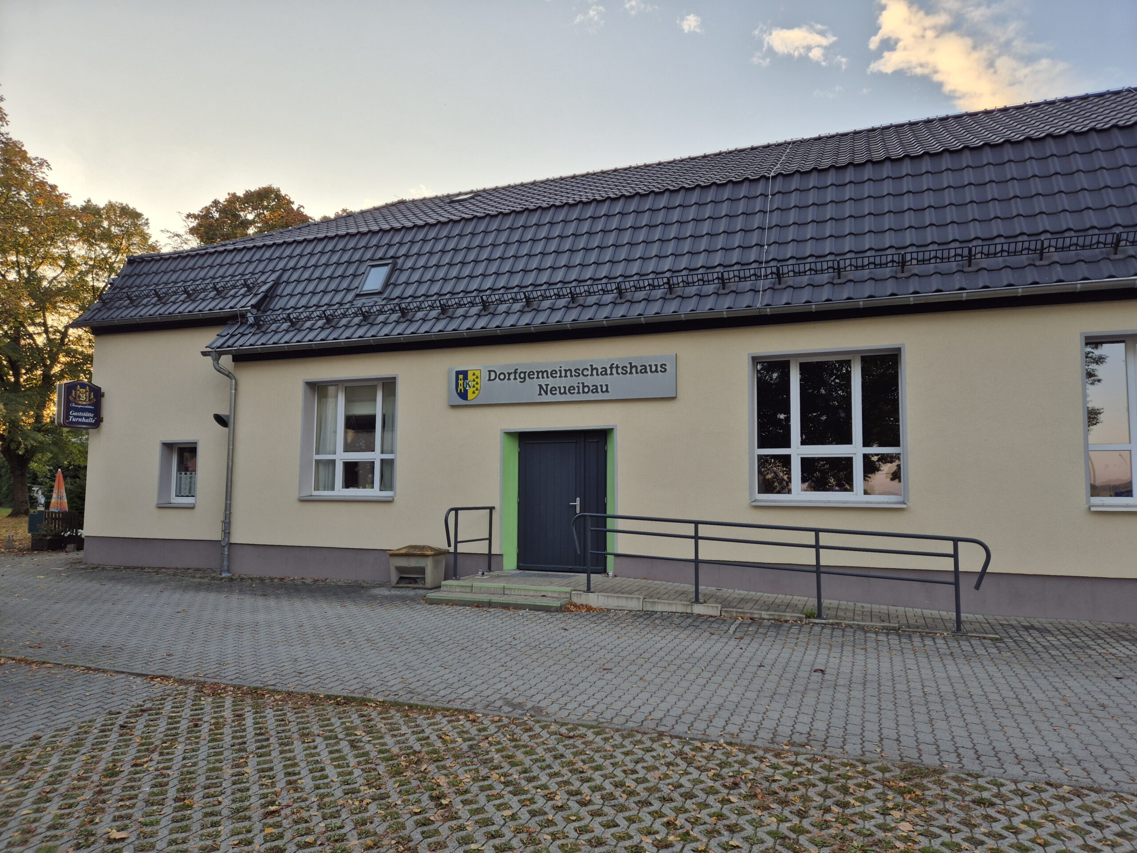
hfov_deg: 73.9
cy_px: 426
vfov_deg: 58.9
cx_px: 568
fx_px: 755
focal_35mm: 23
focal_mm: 5.4
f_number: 1.8
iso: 25
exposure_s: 1/342
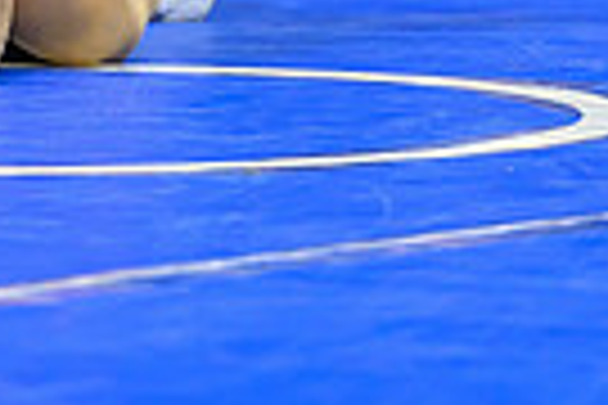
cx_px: -298
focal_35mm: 706
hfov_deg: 2.9
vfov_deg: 1.9
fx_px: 11923
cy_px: -535
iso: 2000
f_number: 2.8
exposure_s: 1/800
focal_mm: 115
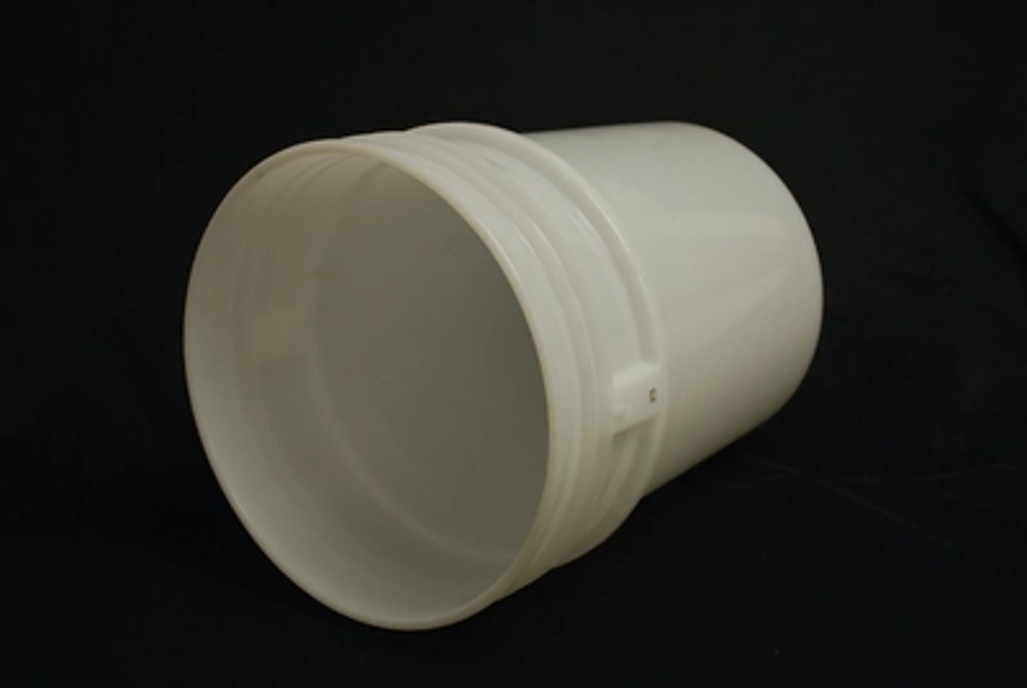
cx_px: 514
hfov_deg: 41.1
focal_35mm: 48
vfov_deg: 28.2
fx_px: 1371
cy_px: 344
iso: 220
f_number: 5
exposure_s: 1/30
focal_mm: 32
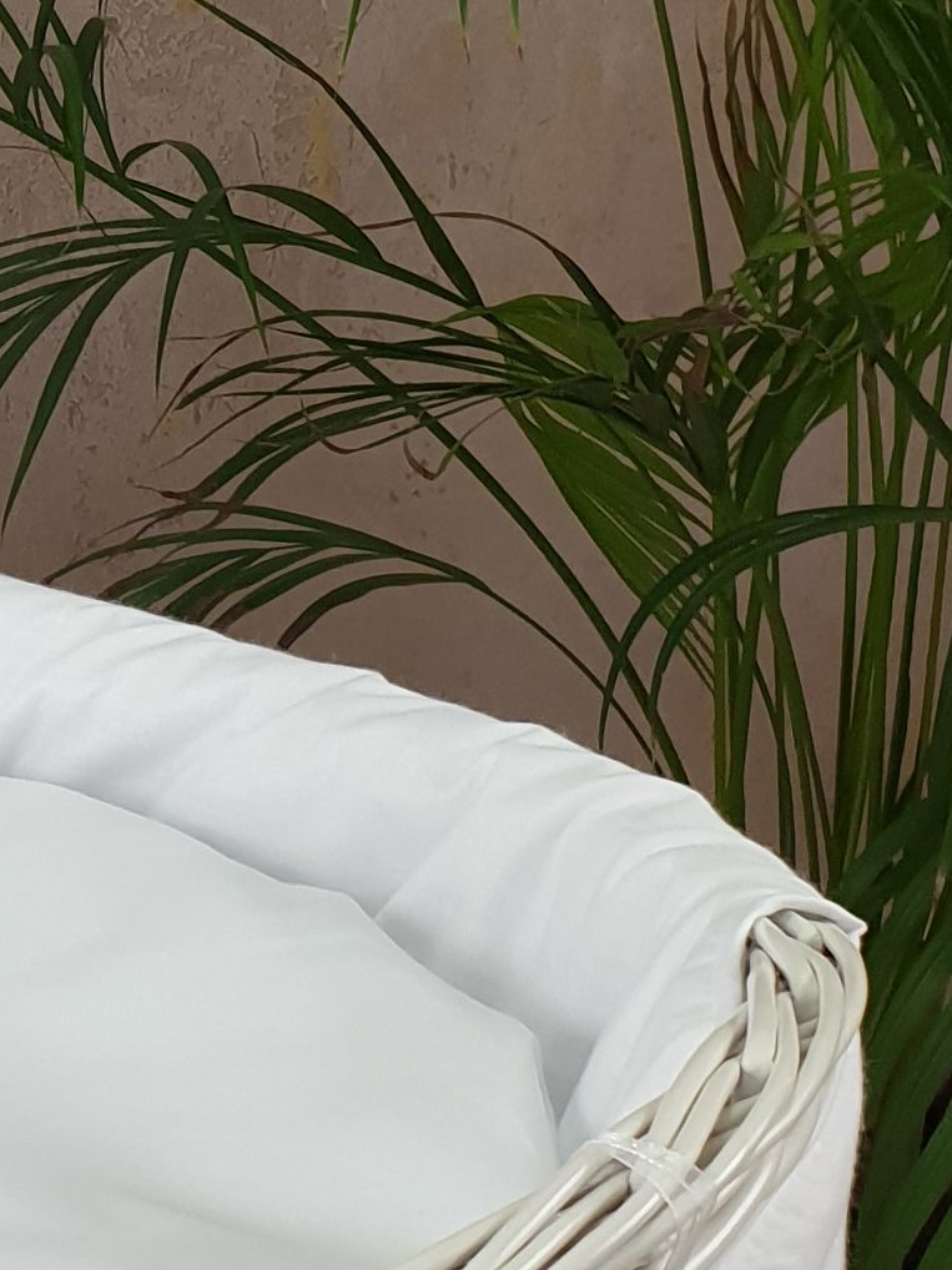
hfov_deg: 12.8
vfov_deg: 18.9
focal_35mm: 103
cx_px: -847
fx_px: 3778
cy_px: 267
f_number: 2.4
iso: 80
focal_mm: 4.3
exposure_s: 1/50
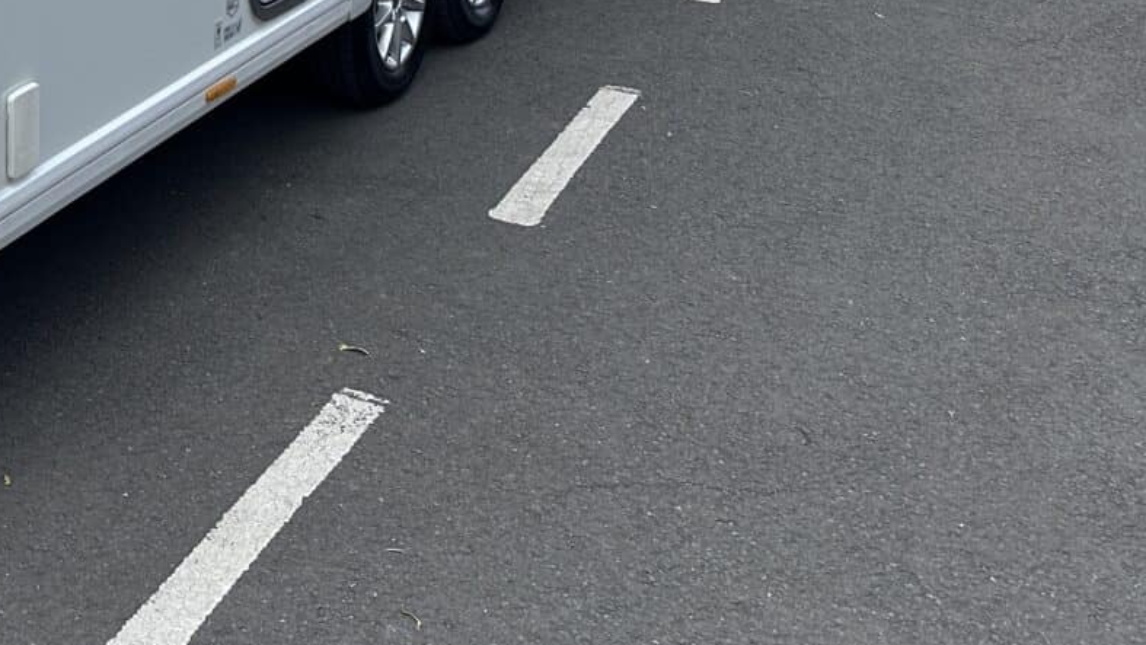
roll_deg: -0.1
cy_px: -428
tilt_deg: -6.7
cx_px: -229
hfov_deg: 27.3
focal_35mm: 68
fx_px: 2067
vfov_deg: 15.7
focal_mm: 6.86
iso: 80
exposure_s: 1/5525
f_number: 1.78
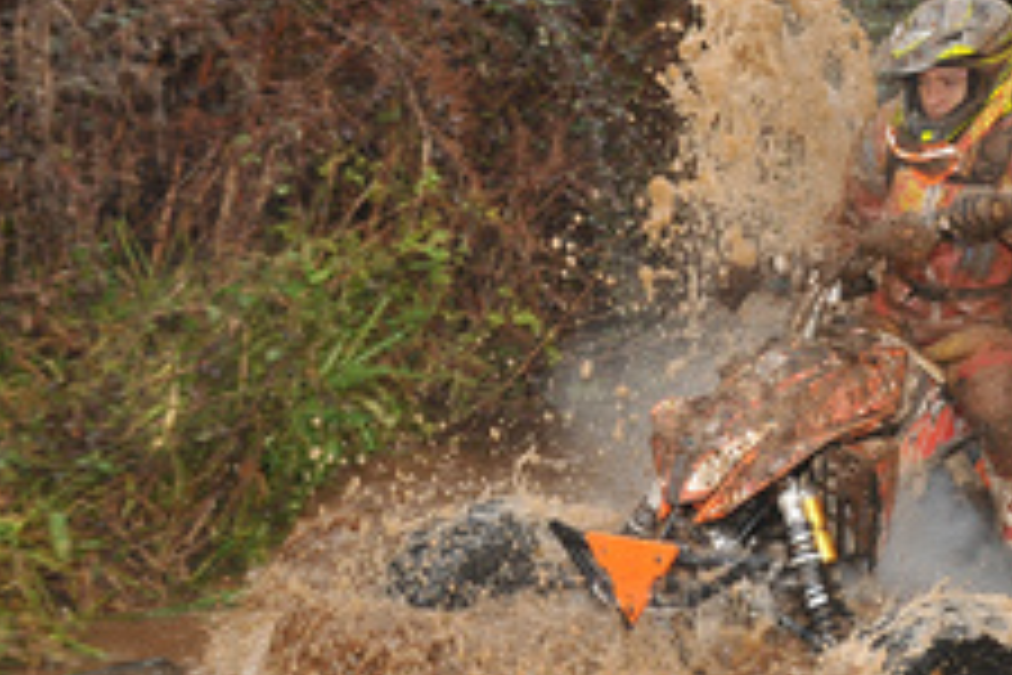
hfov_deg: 20.7
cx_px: 940
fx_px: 2698
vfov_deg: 14.2
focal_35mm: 96
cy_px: 299
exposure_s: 1/320
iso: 500
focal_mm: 32
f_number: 5.6
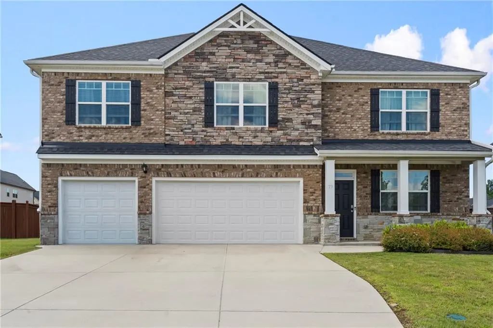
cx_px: 246
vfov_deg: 43.6
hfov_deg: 61.9
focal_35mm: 30
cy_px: 164
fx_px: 411
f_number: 9
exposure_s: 1/125
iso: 250
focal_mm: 30
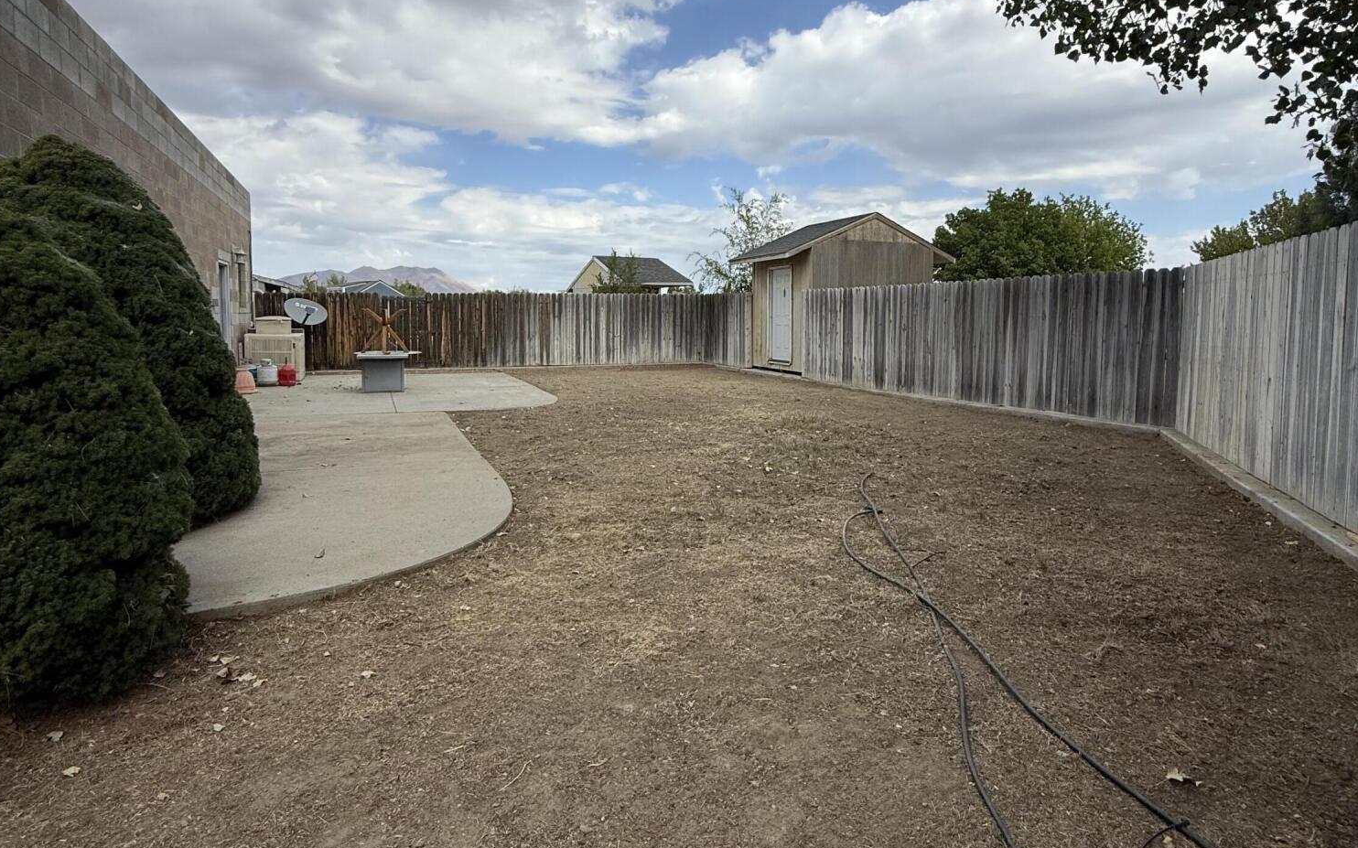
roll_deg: -0.7
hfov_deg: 85.1
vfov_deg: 59.4
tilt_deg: -3.2
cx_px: 676
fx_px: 740
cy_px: 363
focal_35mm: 20
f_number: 2.2
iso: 50
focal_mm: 2.22
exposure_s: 1/2410
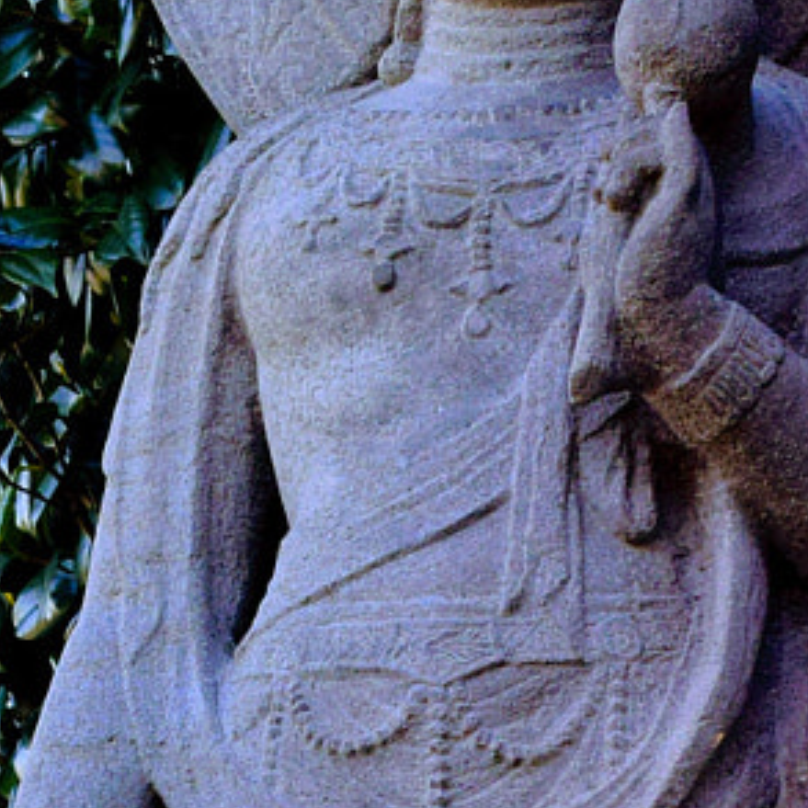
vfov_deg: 6.2
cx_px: 491
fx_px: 7341
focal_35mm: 278
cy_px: 1125
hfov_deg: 6.3
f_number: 8
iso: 400
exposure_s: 1/250
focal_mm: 40
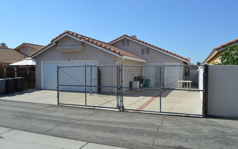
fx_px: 182
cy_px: 74
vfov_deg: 44.5
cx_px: 118
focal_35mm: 28
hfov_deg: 66.5
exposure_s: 1/250
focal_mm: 18
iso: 100
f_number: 8
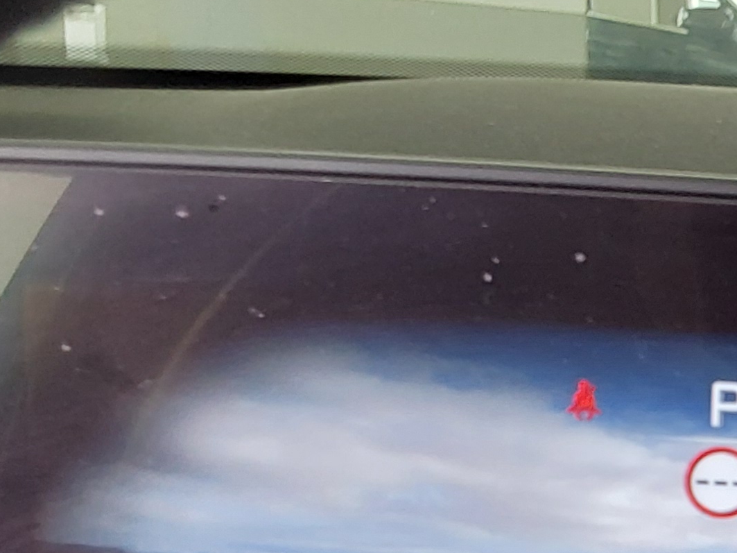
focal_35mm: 86
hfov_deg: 20.1
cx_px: 1059
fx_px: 1831
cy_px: 584
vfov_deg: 16.7
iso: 100
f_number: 1.9
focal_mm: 2.91
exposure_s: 1/60
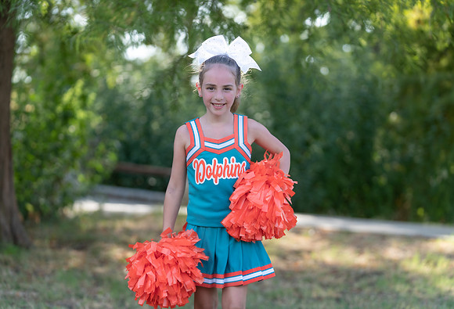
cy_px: 159
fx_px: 1273
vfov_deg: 13.8
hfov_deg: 20.2
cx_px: 224
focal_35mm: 100
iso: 125
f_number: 2.8
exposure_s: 1/400
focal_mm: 96
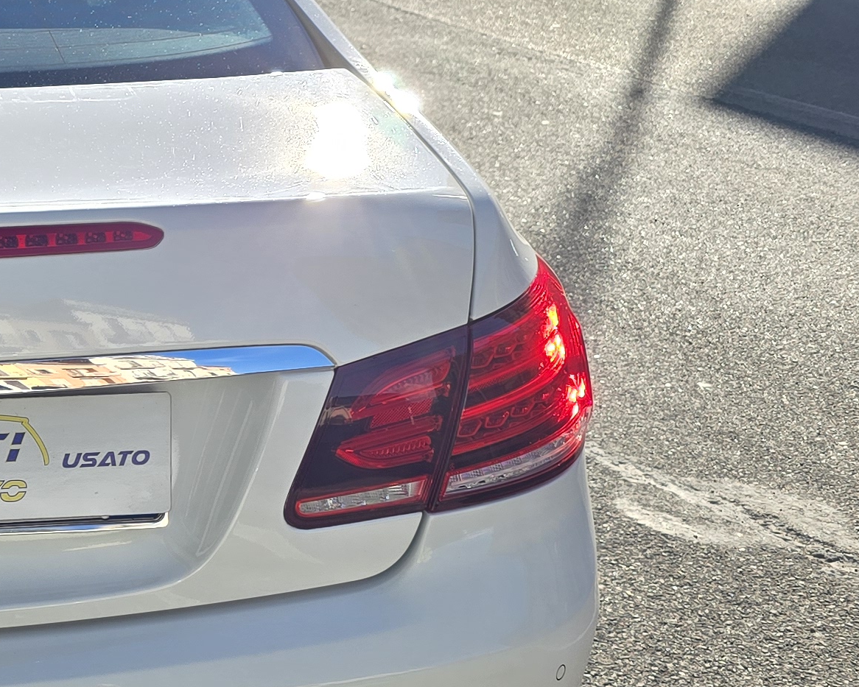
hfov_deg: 22.2
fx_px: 1958
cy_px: 496
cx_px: -258
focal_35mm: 77
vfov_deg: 19.8
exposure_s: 1/528
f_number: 1.7
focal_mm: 6.3
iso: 12
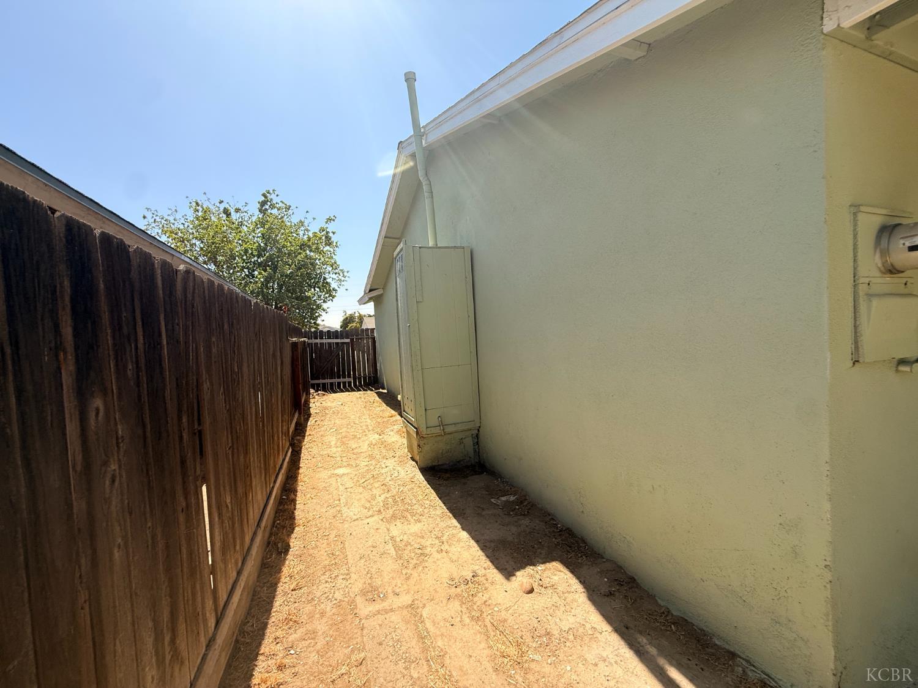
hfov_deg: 102.1
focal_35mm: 14
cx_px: 459
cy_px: 344
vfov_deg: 85.7
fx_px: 371
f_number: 2.2
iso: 50
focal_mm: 2.22
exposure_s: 1/1534
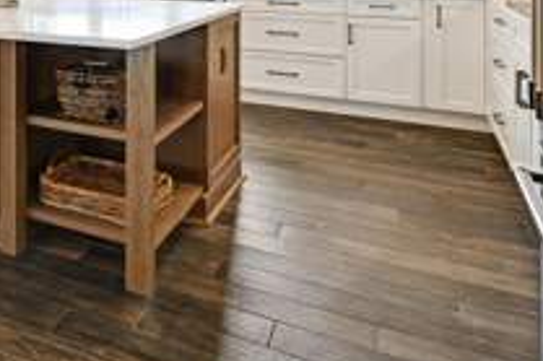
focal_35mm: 39
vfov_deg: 30.9
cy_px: -23
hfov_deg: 43.4
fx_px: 588
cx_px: 16
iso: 720
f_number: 10
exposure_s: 1/20
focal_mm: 17
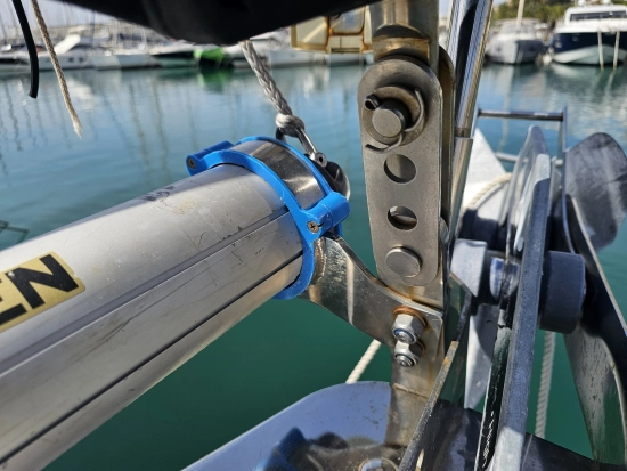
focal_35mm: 23
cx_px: 314
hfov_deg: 73.9
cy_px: 236
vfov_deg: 58.9
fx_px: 417
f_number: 1.7
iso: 20
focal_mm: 6.3
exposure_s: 1/1123
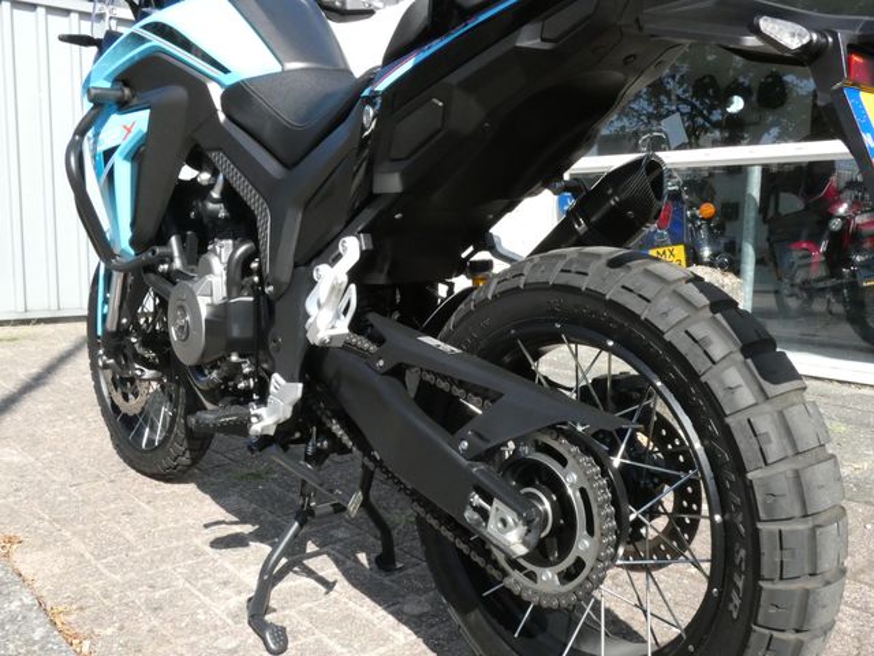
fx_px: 808
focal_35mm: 32
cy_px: 328
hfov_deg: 56.8
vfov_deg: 44.2
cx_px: 437
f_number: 7.1
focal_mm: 5.8
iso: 800
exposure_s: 1/800
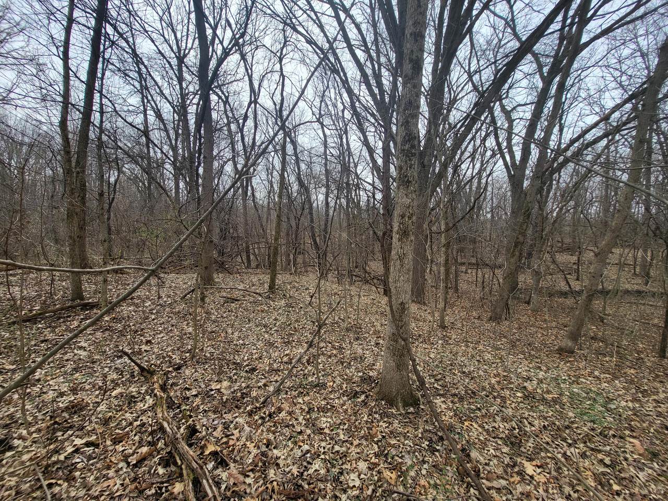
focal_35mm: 13
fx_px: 251
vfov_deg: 89.9
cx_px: 334
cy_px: 250
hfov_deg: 106.2
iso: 32
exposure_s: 1/647
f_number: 2.2
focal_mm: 1.74
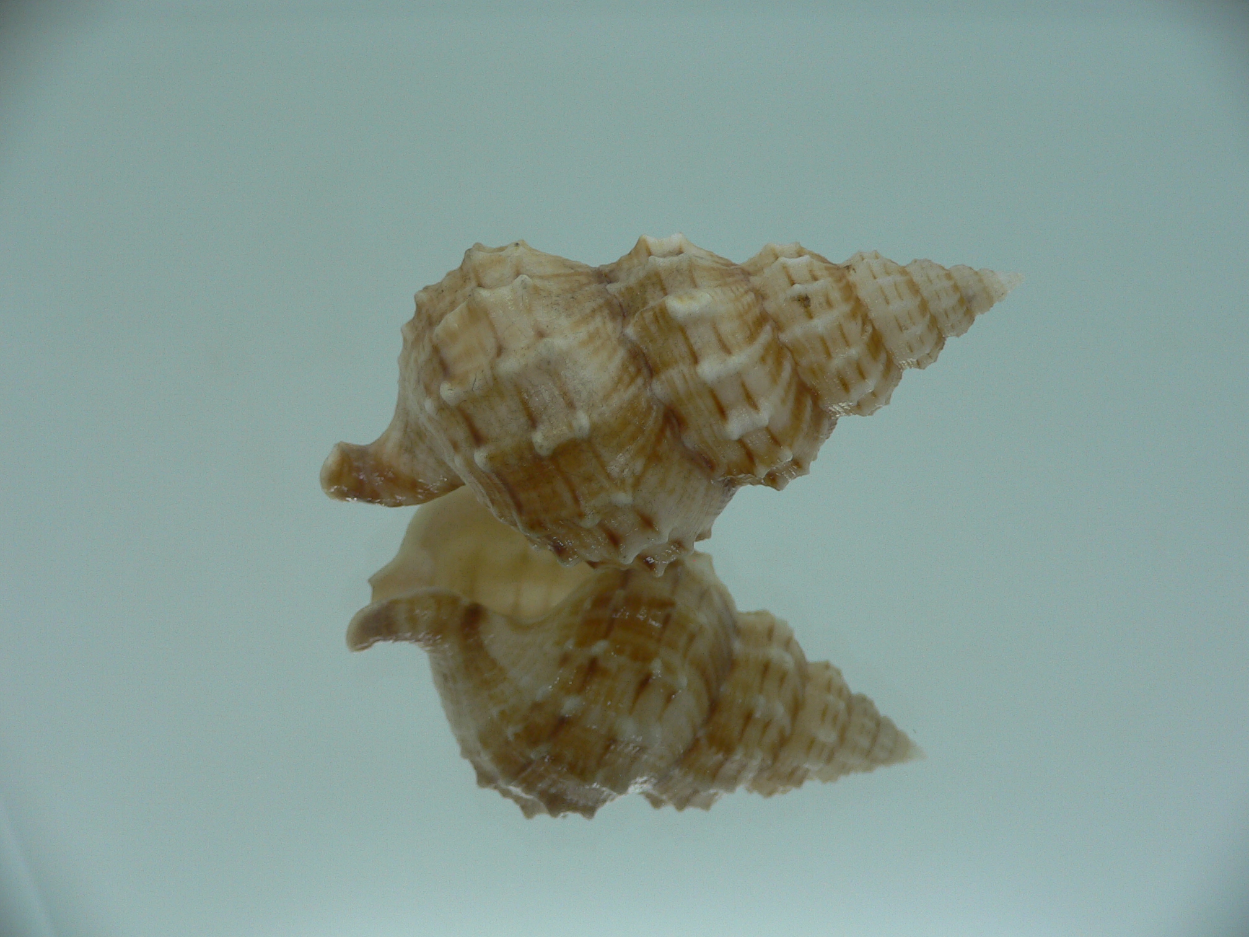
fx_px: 1263
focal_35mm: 35
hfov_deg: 52.6
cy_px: 468
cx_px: 624
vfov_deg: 40.7
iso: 80
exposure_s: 1/60
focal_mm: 4.6
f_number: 2.8
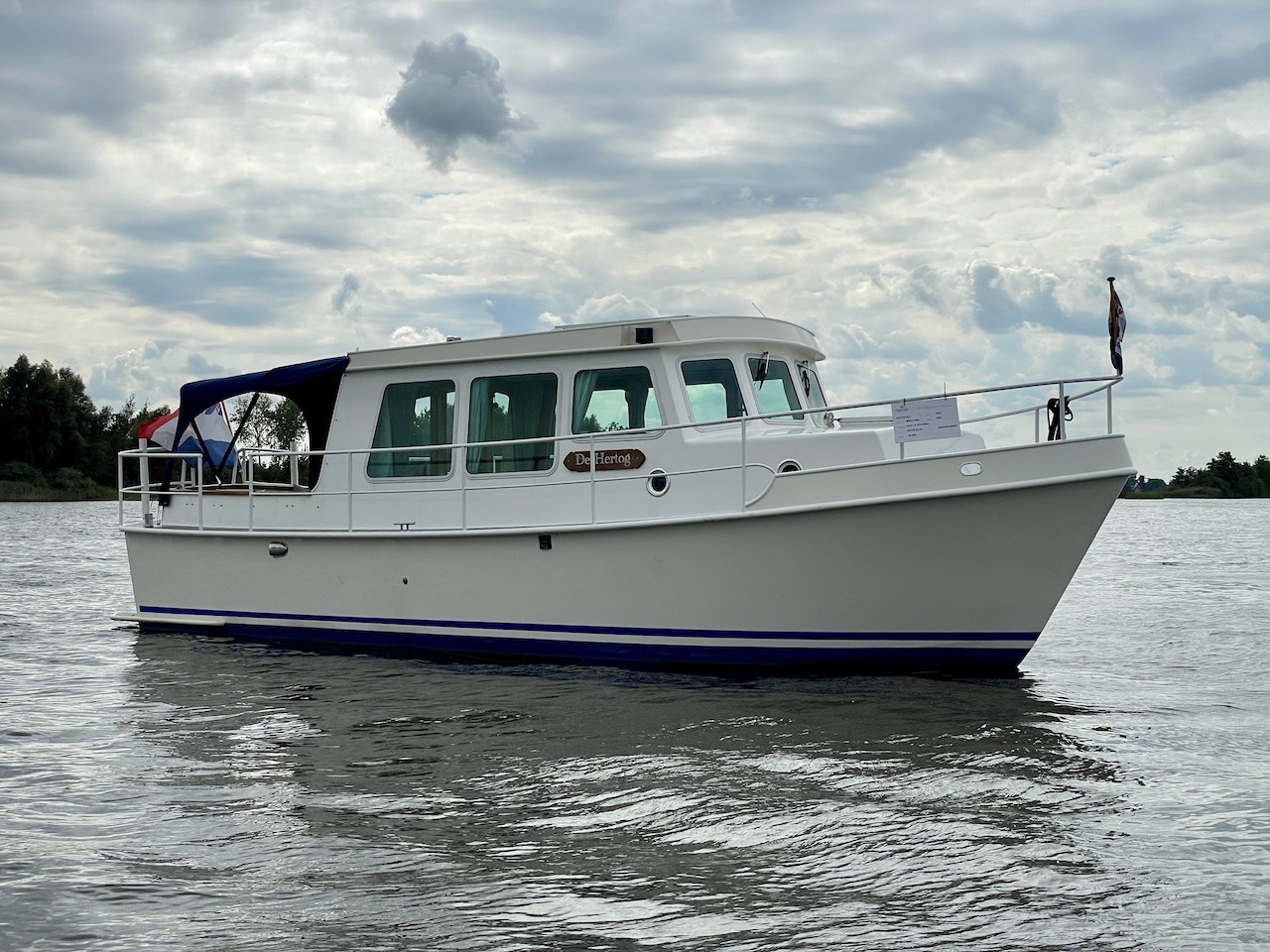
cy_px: 476
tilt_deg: +0.5
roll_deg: +0.6
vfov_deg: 28.0
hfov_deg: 36.8
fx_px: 1908
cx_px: 635
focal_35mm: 52
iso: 25
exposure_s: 1/4785
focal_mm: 6
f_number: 2
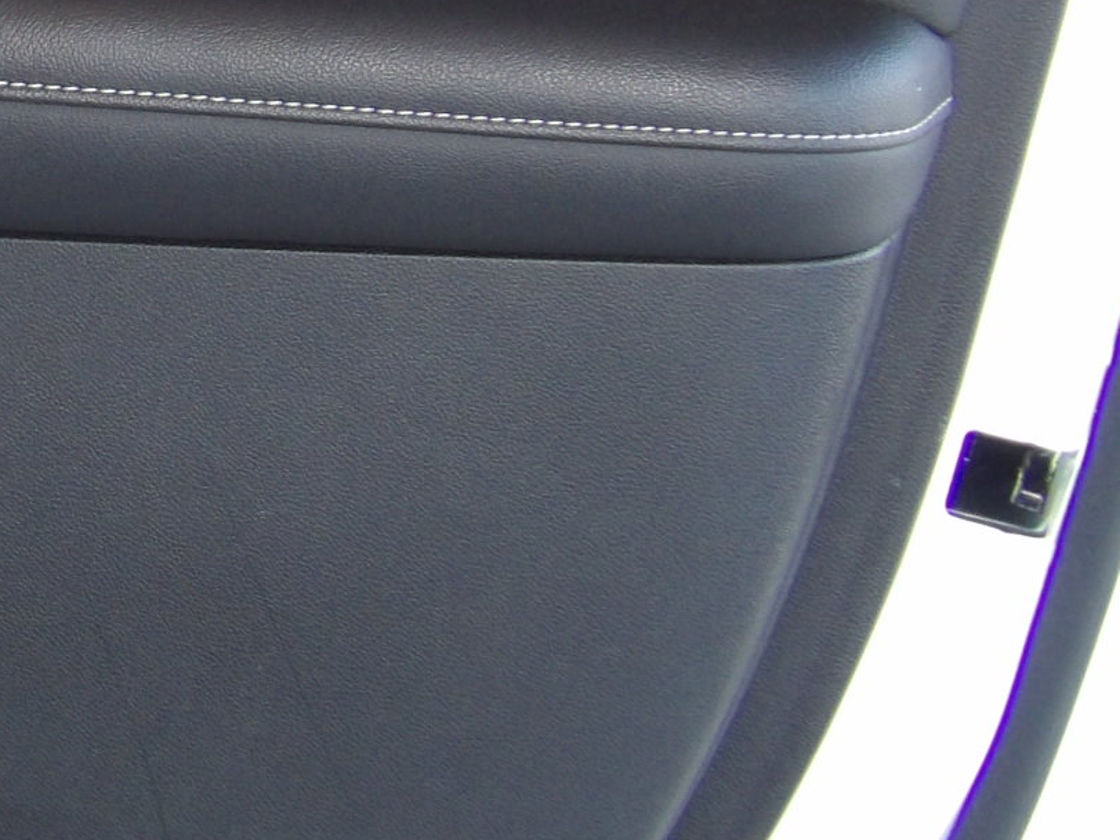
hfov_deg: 12.8
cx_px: -504
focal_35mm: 147
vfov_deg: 10.0
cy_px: 98
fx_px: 4755
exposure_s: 1/33
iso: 200
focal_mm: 8.2
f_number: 3.8
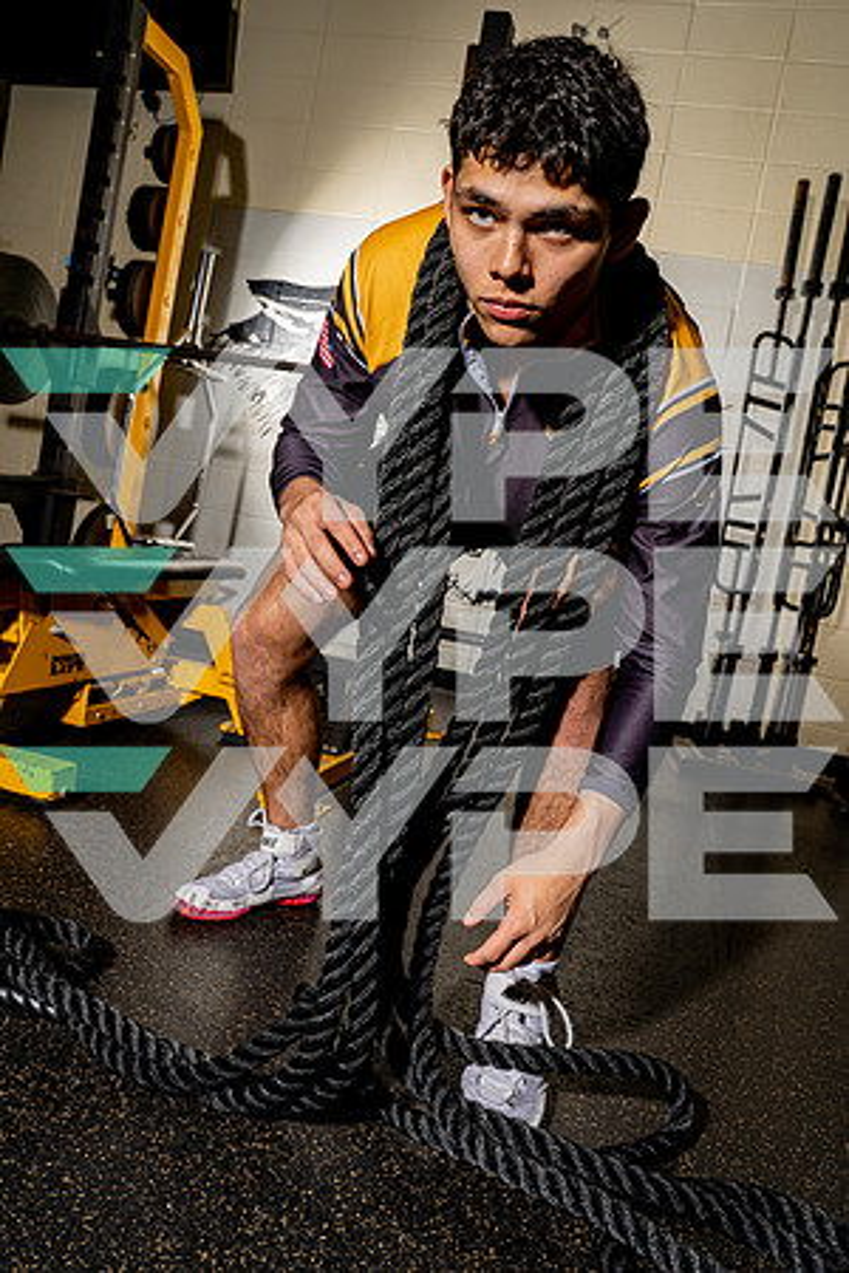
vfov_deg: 65.5
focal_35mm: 28
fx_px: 990
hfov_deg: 46.4
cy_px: 636
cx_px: 424
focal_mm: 28
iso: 100
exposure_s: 1/200
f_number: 8
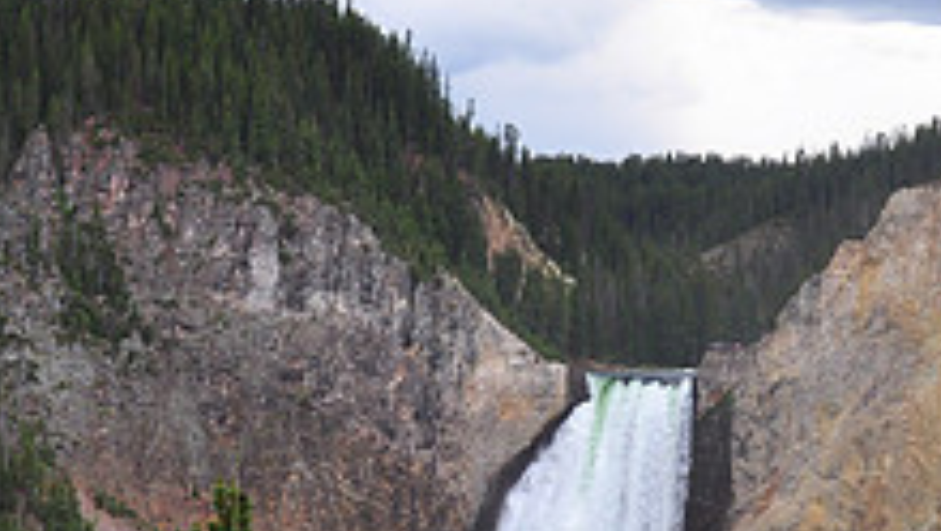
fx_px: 2272
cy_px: 559
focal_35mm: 91
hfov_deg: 23.4
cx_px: 569
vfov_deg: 13.1
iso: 200
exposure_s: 1/160
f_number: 6.3
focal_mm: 22
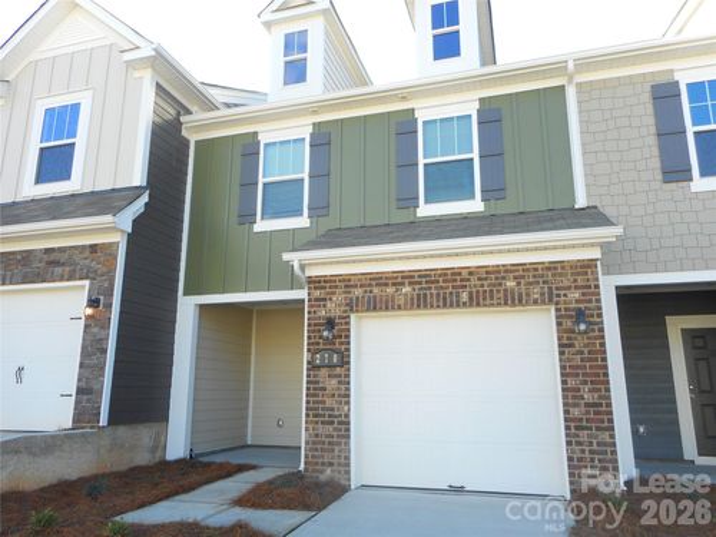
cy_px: 268
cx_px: 358
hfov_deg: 69.4
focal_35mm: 25
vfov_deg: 54.9
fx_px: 517
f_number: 3.7
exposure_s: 1/160
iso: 80
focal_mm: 4.5
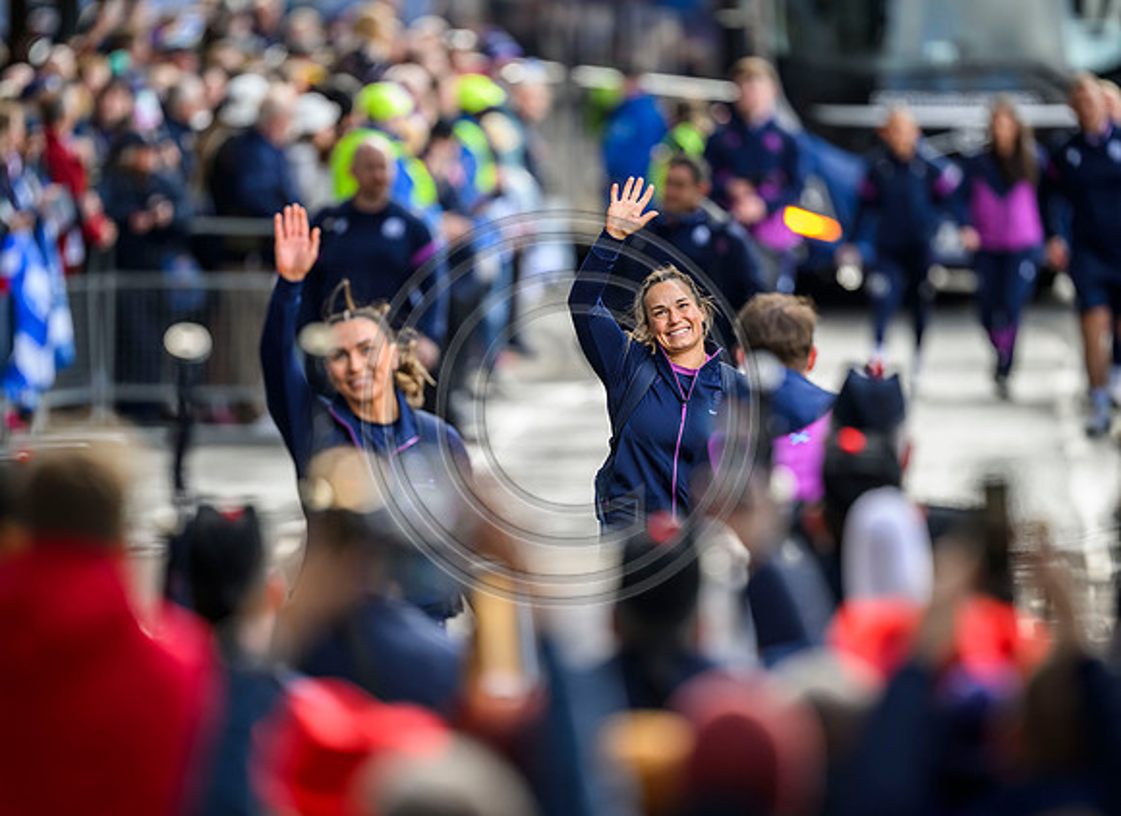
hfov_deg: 3.9
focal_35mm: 510
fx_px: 16338
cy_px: 410
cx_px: 604
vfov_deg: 2.9
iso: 800
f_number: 3.2
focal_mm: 400
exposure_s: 1/1250
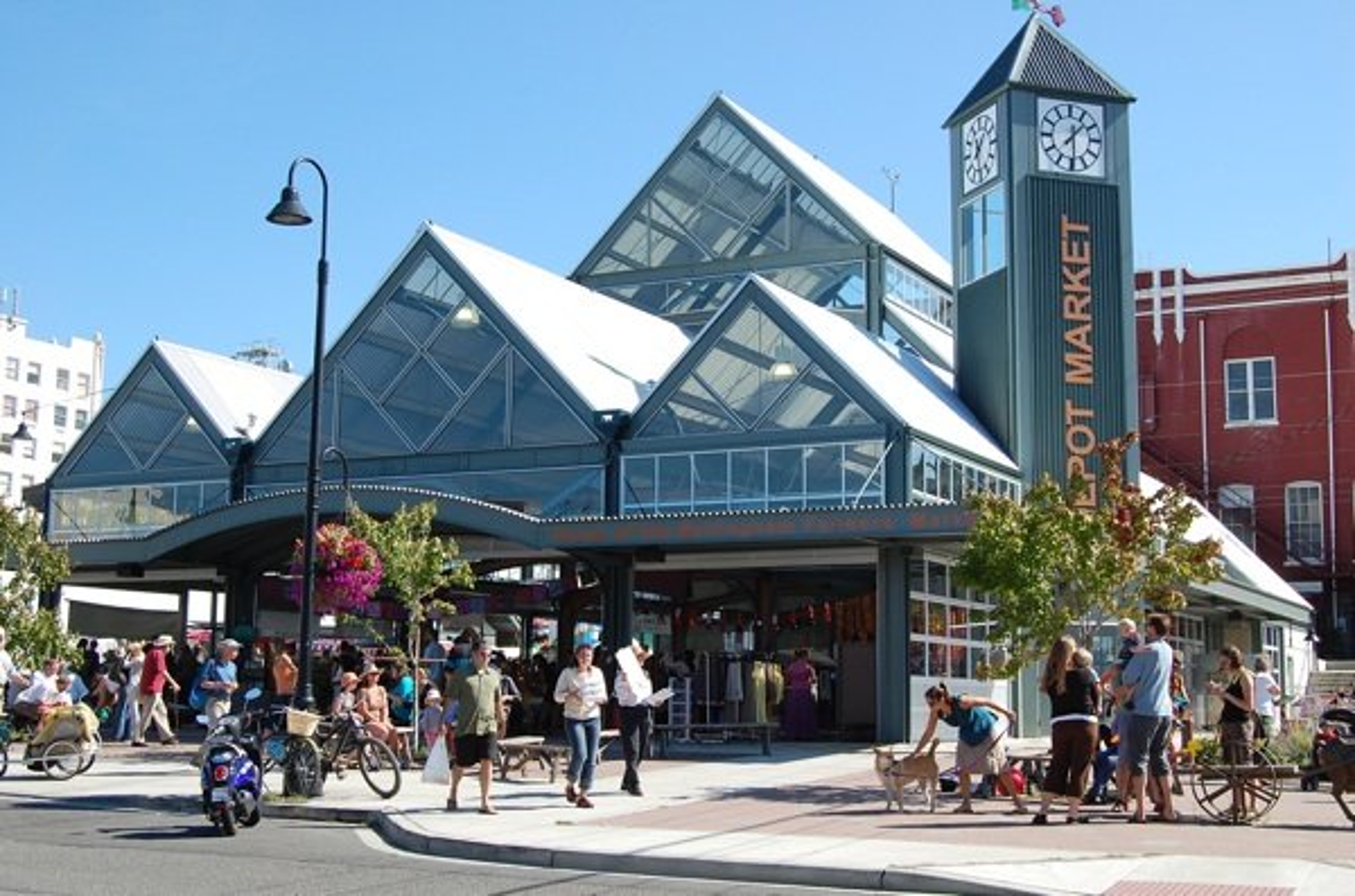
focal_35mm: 46
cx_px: 678
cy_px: 448
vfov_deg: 28.8
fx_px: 1746
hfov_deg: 42.4
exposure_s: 1/250
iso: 280
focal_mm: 31
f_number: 10
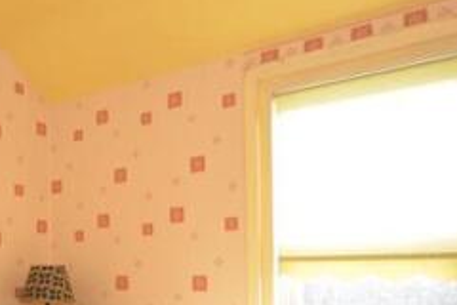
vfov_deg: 31.6
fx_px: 520
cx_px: 107
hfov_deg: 45.5
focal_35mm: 41
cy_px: 253
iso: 200
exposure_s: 1/13
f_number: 4
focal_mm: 10
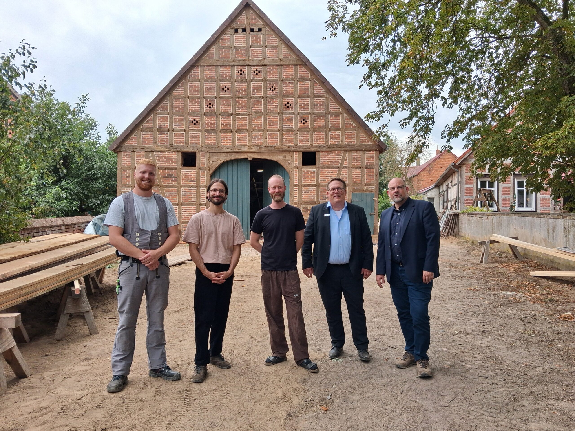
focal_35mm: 27
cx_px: 288
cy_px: 216
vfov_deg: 51.4
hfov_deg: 65.3
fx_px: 448
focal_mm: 4
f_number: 1.8
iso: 25
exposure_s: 1/100
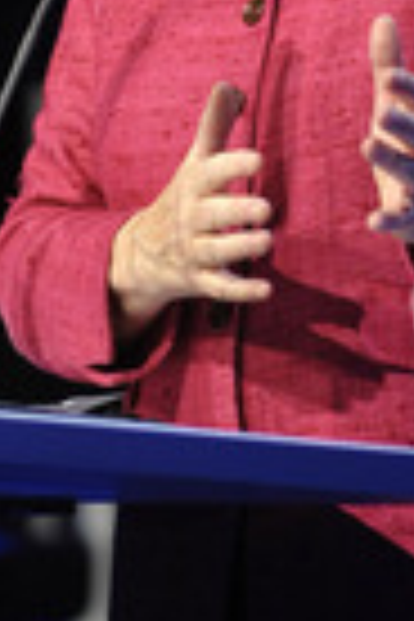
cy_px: 94
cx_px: 236
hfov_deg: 1.6
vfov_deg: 2.4
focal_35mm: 871
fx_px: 15024
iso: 2500
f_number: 4
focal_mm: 300
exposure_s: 1/320
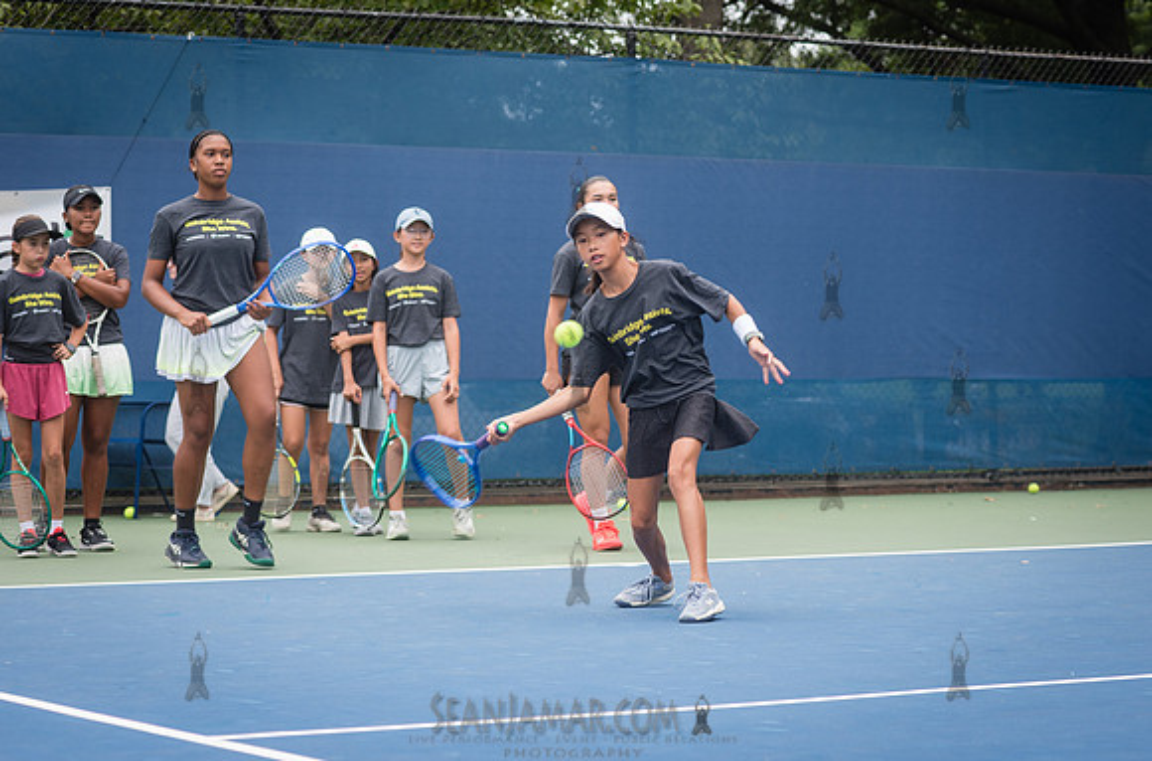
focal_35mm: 103
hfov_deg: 19.8
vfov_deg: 13.2
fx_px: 3295
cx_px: 689
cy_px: 301
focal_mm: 86
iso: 200
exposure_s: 1/320
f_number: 4.5
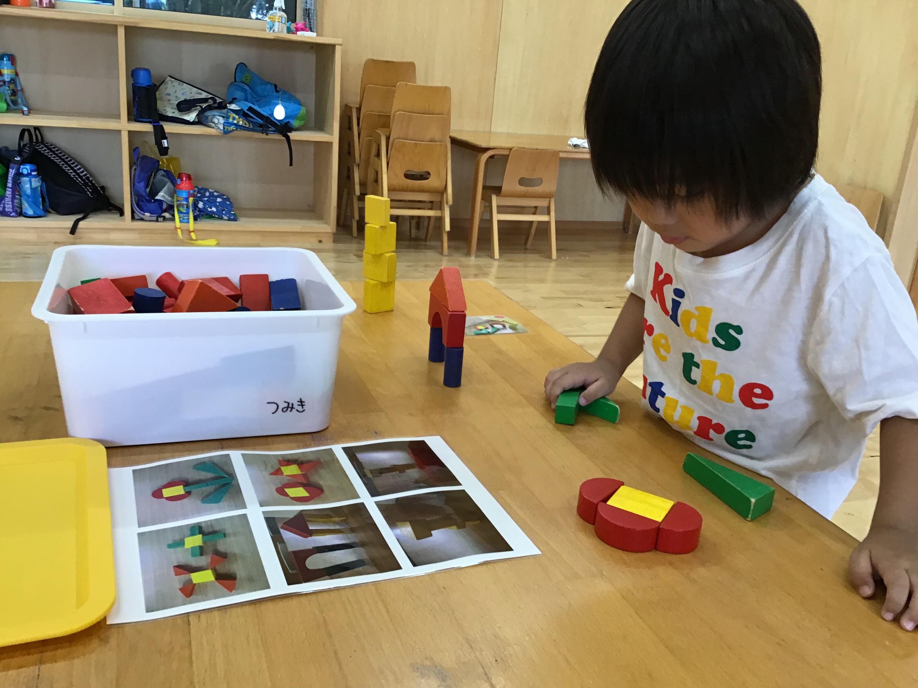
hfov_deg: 58.4
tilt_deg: -16.7
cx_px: 459
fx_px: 822
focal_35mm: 31
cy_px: 344
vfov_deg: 45.4
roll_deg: -5.1
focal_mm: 3.3
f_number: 2.4
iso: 25
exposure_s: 1/30
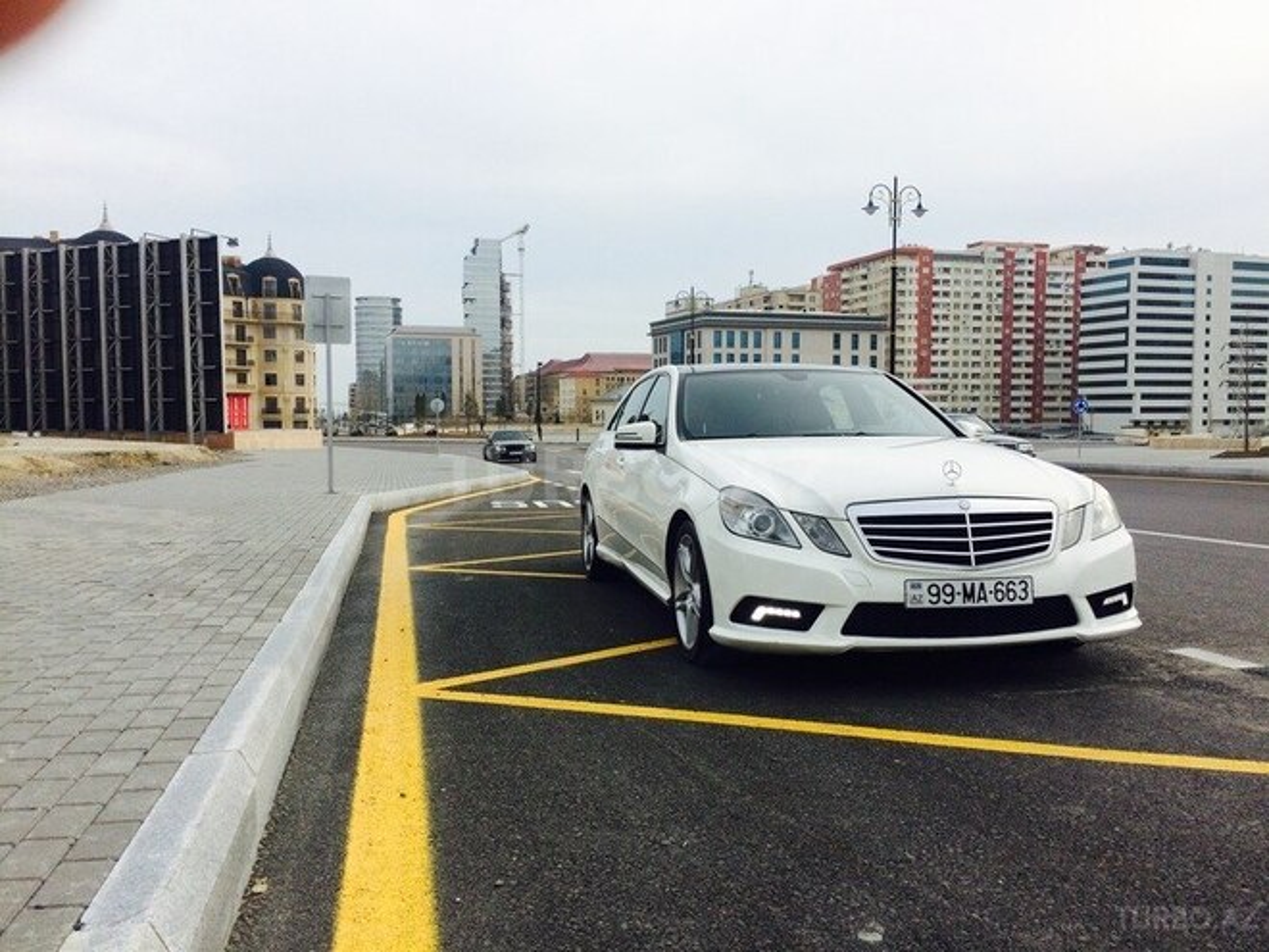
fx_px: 1063
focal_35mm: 29
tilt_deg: -5.6
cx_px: 634
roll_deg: +3.1
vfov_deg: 48.2
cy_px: 476
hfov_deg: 61.7
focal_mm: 4.15
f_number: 2.2
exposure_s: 1/1244
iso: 32
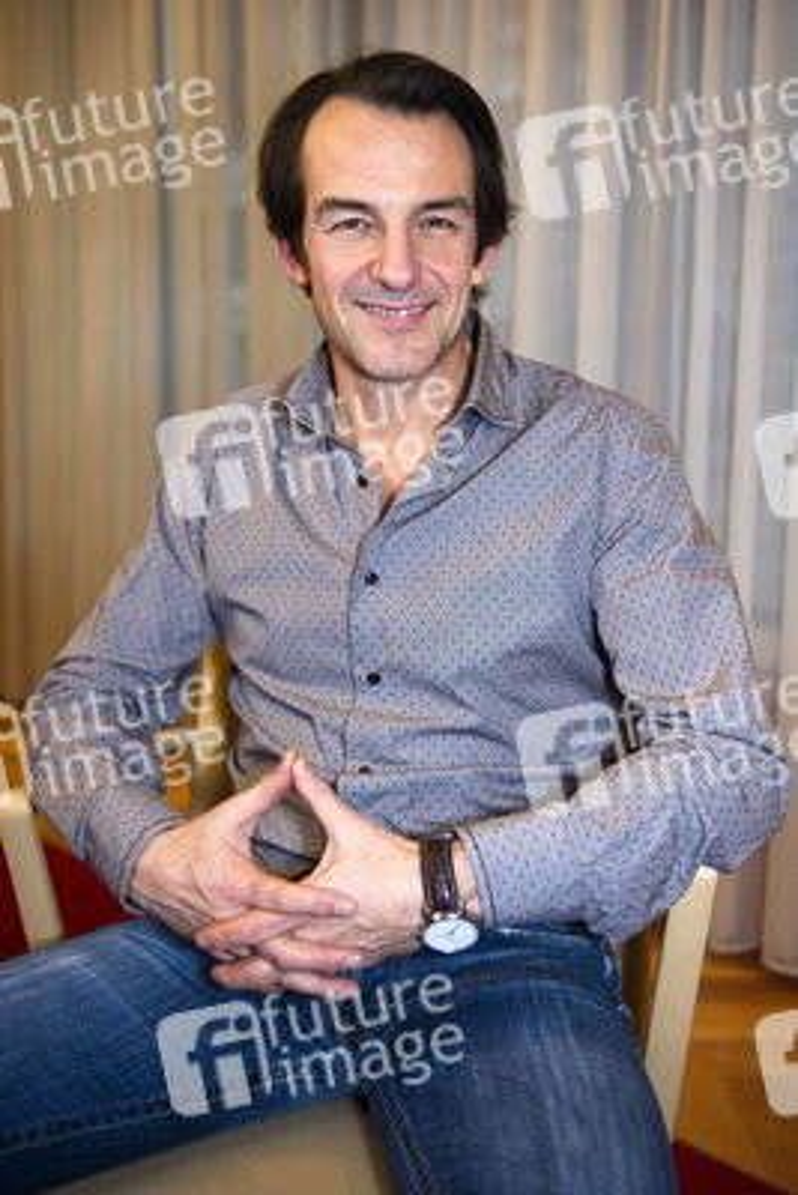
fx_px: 1196
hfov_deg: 36.9
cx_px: 399
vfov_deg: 53.1
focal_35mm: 36
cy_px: 598
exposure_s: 1/160
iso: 800
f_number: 3.2
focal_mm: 36
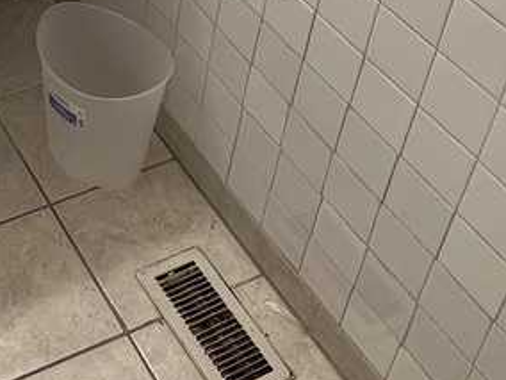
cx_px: -34
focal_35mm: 66
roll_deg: -0.3
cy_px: -146
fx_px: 965
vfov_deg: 20.0
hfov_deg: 27.2
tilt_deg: -34.1
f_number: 1.8
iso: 50
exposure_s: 1/120
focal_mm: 1.57
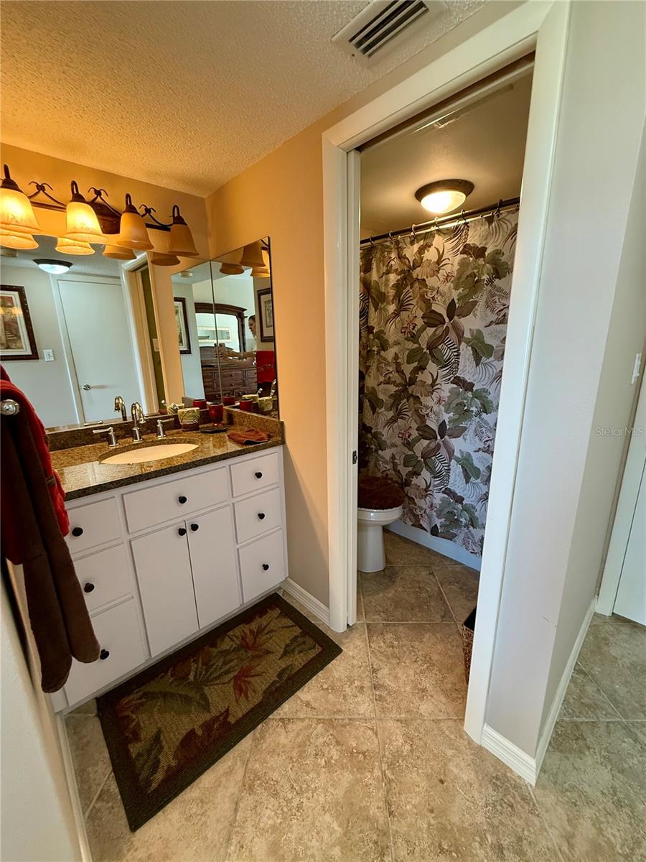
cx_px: 323
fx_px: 348
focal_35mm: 14
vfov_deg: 102.1
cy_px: 431
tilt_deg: -13.8
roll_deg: +0.2
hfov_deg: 85.7
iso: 250
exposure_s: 1/60
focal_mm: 2.22
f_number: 2.2
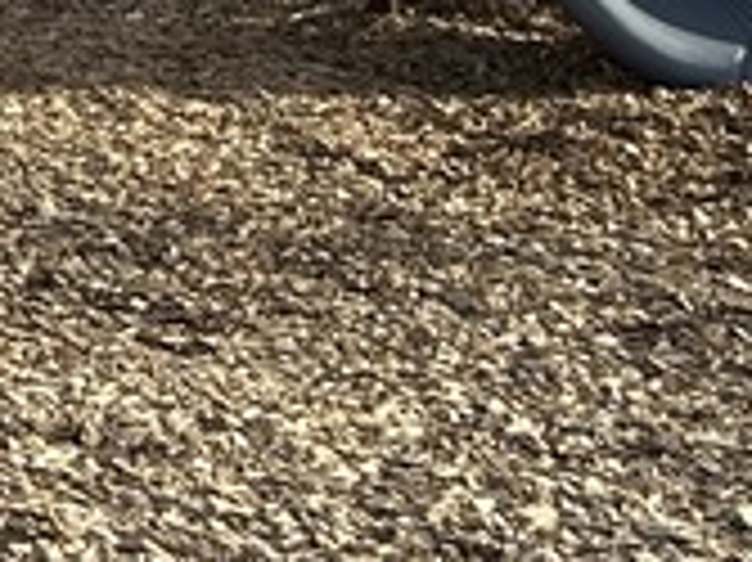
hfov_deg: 9.2
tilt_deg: +2.3
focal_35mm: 187
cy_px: -791
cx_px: -1189
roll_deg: +1.8
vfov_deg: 7.4
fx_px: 4059
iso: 50
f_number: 1.5
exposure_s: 1/1698
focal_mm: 5.7
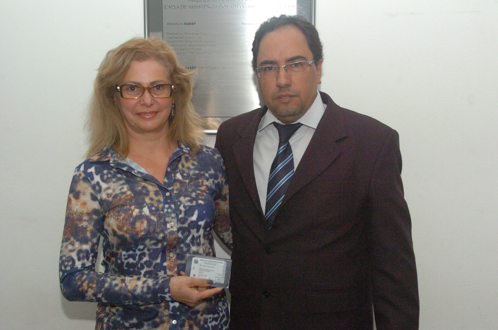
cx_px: 249
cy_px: 165
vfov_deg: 25.6
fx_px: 725
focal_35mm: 52
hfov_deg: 37.9
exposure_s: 1/250
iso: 1600
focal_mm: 35
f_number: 8
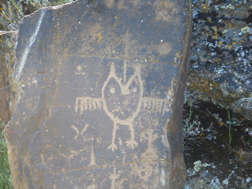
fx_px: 1820
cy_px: 94
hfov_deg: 7.9
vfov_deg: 5.9
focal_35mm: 250
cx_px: 126
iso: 80
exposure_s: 1/40
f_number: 5.8
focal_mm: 45
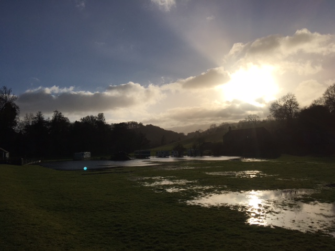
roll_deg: +0.6
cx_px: 168
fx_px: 281
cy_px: 126
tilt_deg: +4.7
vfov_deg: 48.2
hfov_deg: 61.7
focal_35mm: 29
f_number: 2.2
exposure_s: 1/9615
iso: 25
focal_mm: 4.15
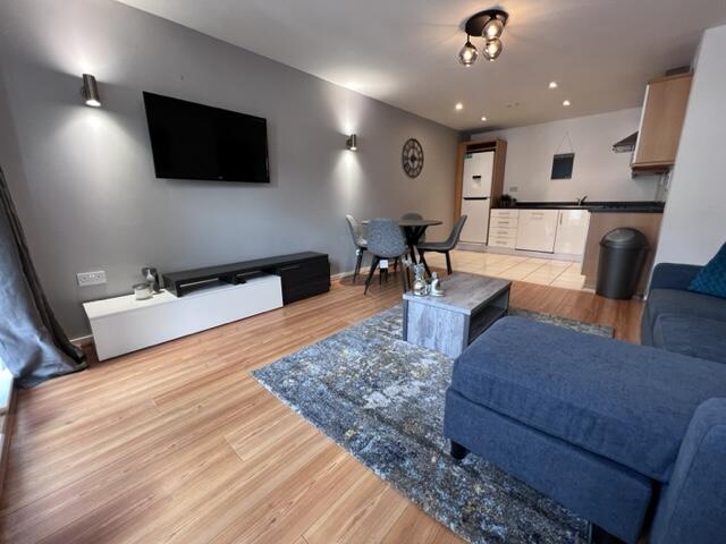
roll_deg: -0.2
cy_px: 272
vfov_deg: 89.9
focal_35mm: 13
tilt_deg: -13.8
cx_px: 363
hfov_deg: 106.2
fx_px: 273
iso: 160
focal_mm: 1.57
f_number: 1.8
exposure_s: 1/50
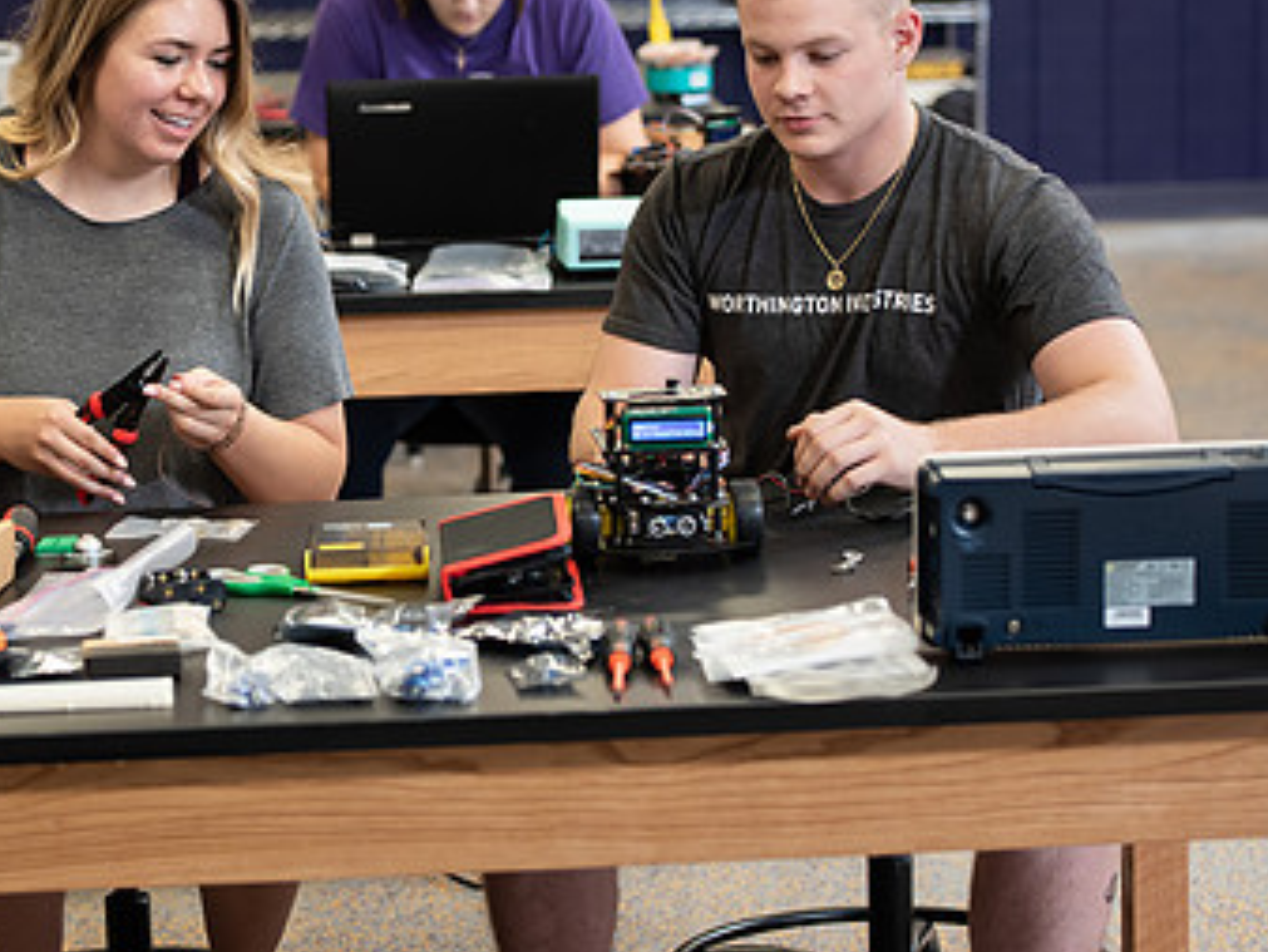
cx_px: 316
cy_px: 325
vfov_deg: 11.9
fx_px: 4544
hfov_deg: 15.8
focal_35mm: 124
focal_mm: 75
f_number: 3.5
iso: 800
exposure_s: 1/200
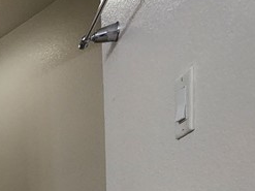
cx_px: -205
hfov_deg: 21.9
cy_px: 309
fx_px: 398
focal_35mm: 54
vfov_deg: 21.3
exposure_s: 1/60
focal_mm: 2.2
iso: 250
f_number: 2.2
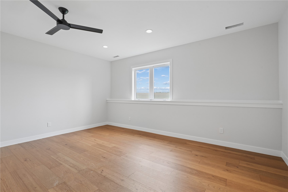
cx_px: 144
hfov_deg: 96.7
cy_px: 96
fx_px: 128
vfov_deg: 73.7
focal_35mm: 16
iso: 400
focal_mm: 16
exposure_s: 1/20
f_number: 10
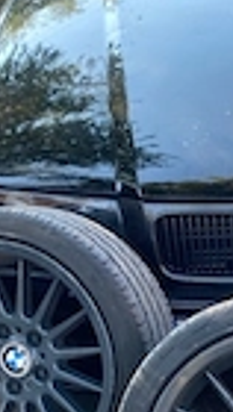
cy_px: 441
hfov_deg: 14.5
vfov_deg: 24.6
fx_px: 888
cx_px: 271
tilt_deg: -32.9
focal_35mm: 81
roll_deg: +2.7
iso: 50
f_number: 1.8
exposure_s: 1/122
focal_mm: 4.25
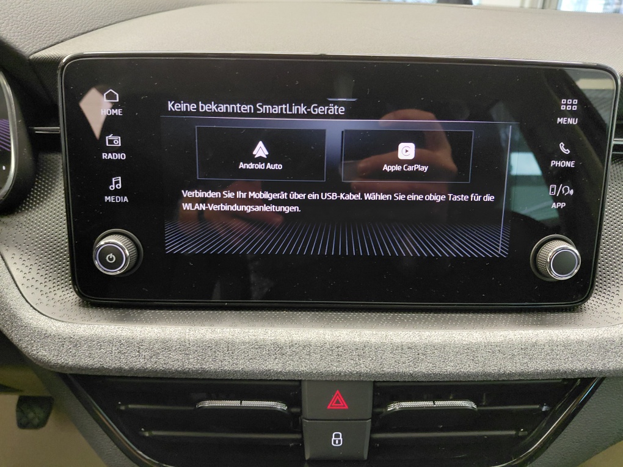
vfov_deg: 54.9
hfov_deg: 69.4
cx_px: 312
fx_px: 450
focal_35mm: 25
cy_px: 234
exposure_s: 1/25
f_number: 1.8
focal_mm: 4.69
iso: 320
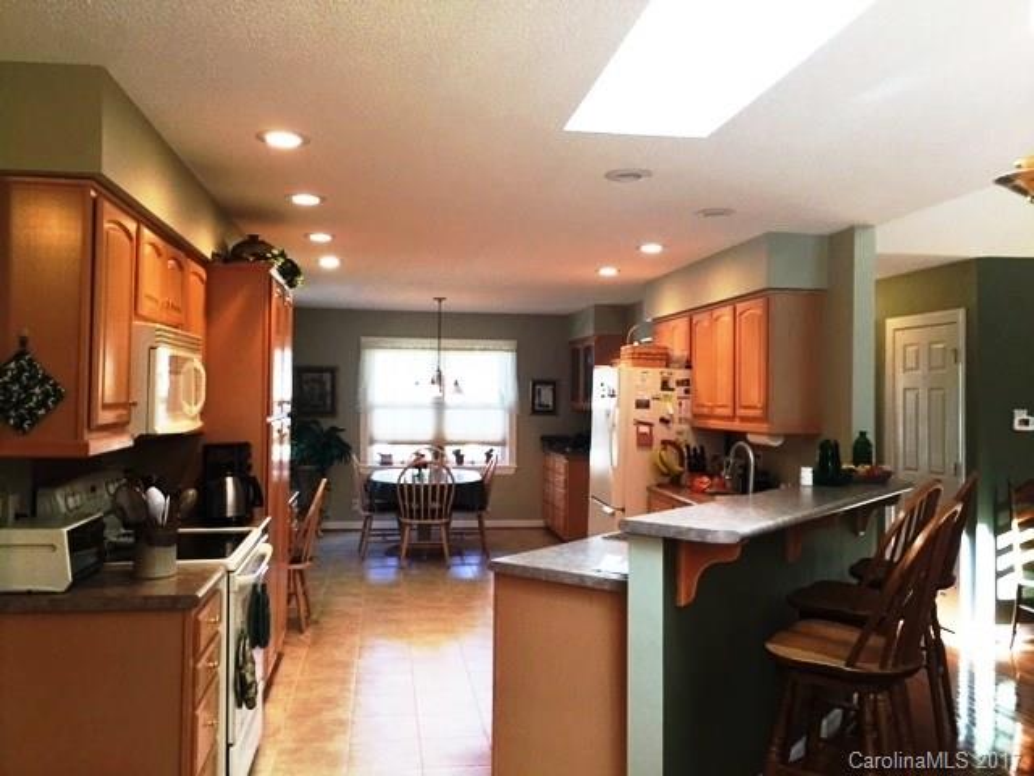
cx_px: 517
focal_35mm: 29
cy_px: 388
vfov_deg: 48.2
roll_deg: -0.7
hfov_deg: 61.7
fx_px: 866
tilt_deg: +0.5
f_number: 2.2
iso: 50
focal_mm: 4.15
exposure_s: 1/30
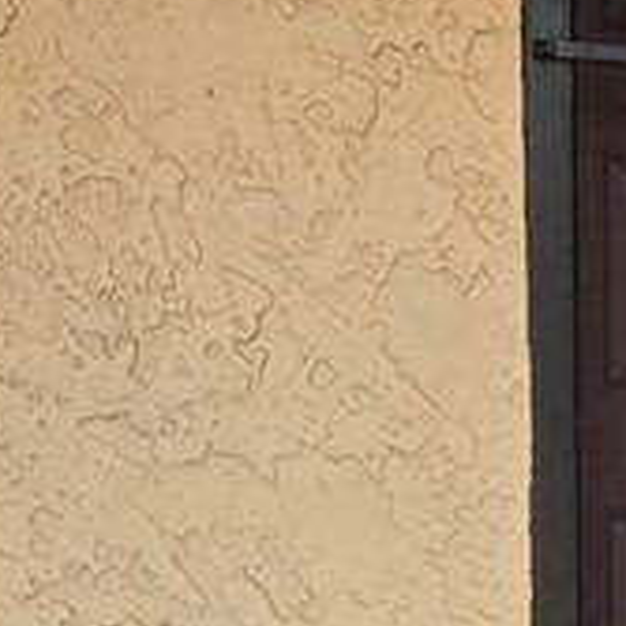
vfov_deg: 8.8
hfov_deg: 8.8
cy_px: 870
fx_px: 3990
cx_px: 783
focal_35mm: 195
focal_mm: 5.4
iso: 32
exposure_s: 1/180
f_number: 1.8
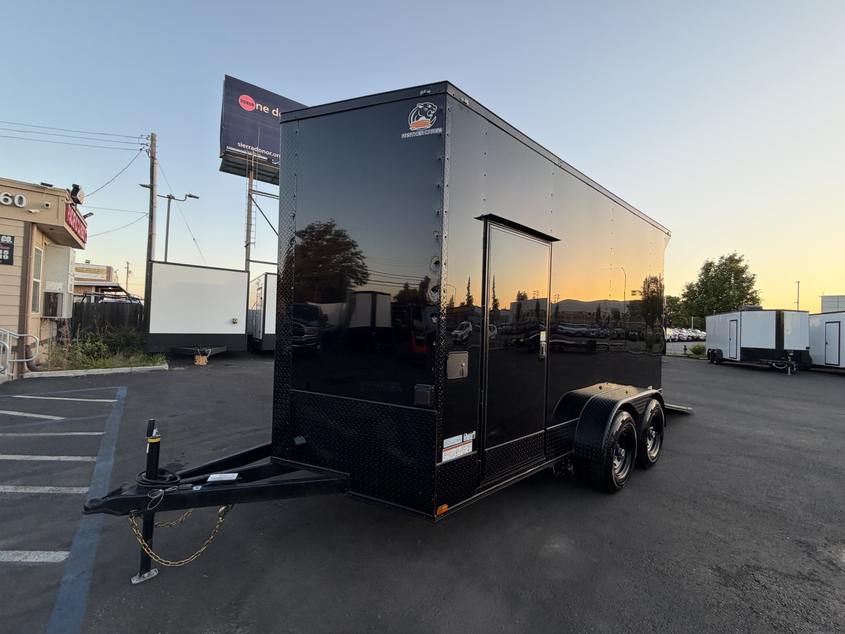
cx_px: 422
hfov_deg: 102.1
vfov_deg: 85.7
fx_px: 342
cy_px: 317
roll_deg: -0.3
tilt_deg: +1.1
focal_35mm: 14
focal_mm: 2.22
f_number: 2.2
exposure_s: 1/121
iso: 50
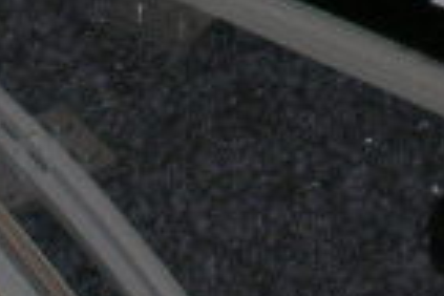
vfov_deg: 1.8
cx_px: 9
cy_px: -592
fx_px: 9521
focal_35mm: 772
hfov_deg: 2.7
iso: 63
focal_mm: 17.1
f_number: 4.9
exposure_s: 1/60.1
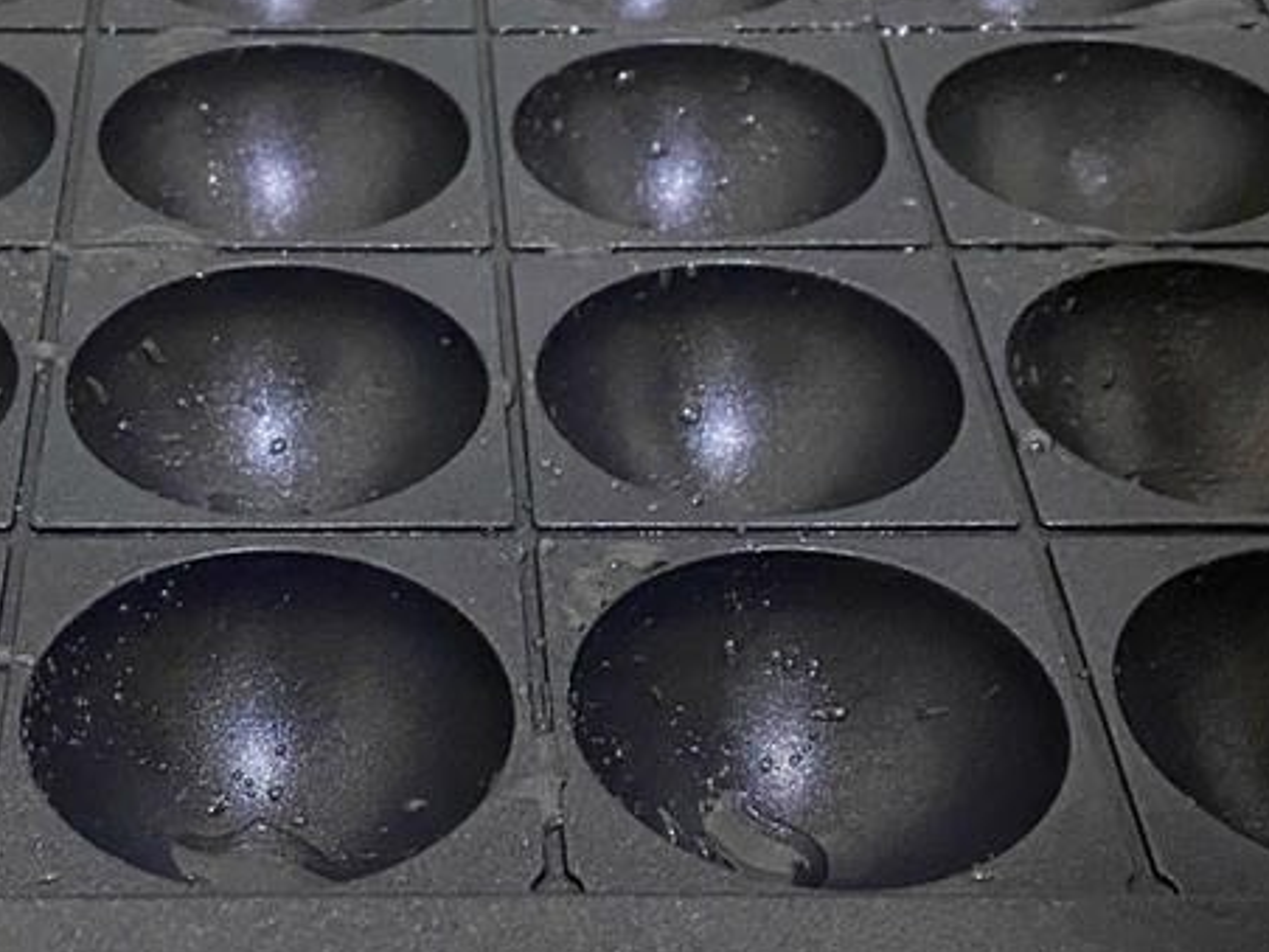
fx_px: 2529
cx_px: 365
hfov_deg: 27.9
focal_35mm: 69
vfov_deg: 21.3
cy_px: 525
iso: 640
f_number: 1.8
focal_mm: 4.25
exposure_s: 1/30
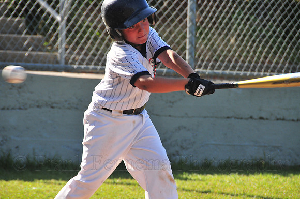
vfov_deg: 4.6
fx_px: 2496
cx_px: 150
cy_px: 100
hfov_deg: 6.9
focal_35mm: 300
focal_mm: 200
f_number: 8
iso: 400
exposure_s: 1/500
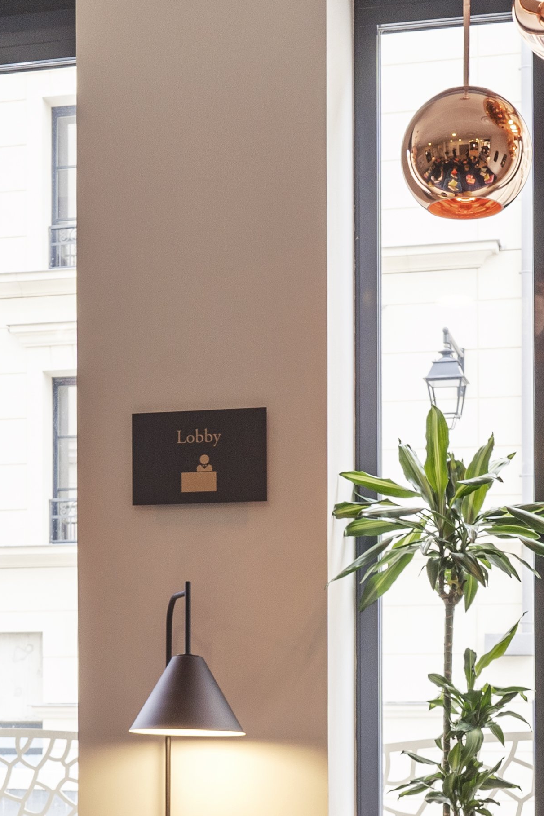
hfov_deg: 17.5
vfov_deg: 25.1
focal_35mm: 78
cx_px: 218
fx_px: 1768
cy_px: 759
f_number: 9
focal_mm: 24
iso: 100
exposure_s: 1/20
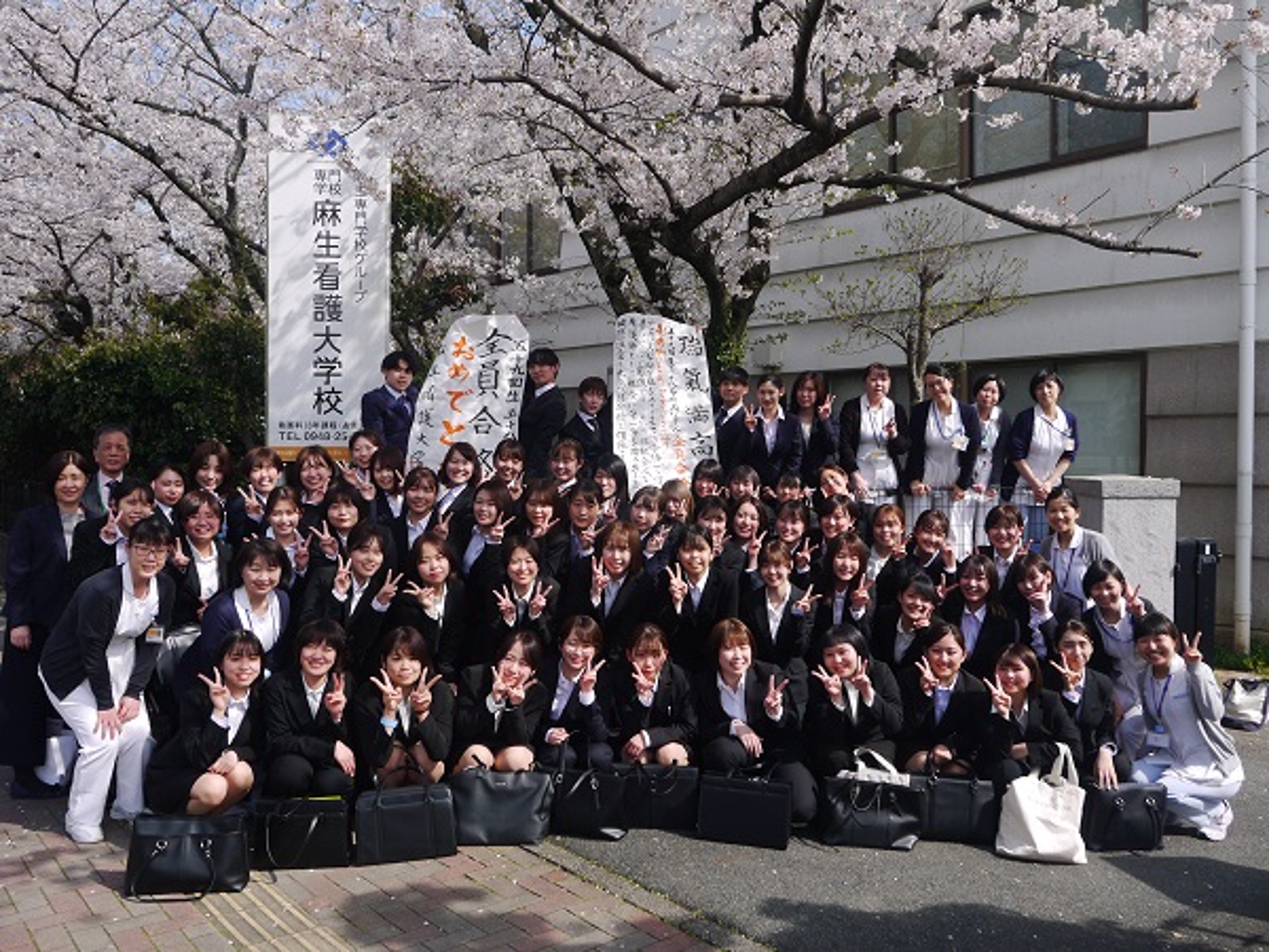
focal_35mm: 28
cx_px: 634
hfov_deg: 63.4
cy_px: 476
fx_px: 1026
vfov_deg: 49.7
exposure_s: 1/400
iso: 160
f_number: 7.1
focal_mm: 14
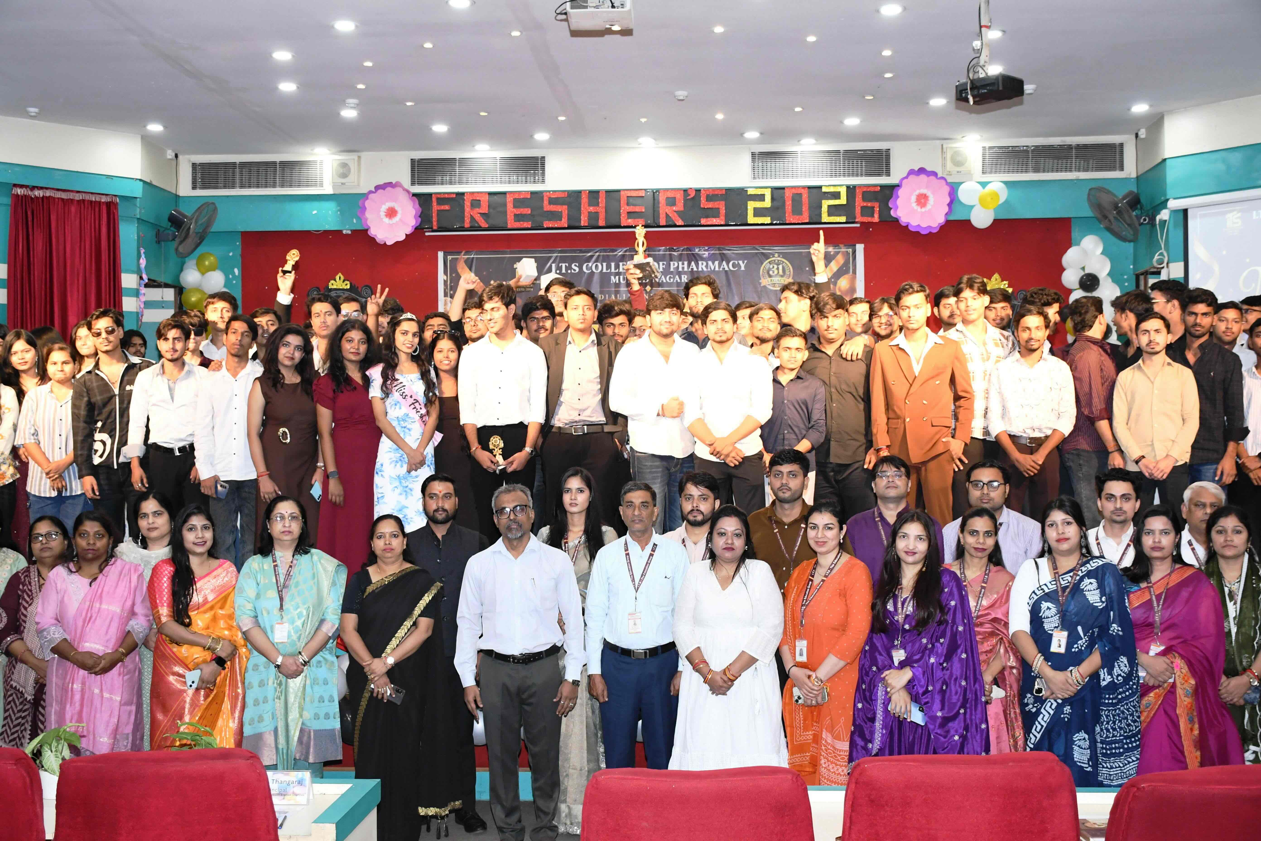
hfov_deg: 48.5
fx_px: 1401
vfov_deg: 33.4
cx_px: 630
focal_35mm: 40
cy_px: 420
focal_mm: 27
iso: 2000
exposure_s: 1/100
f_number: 5
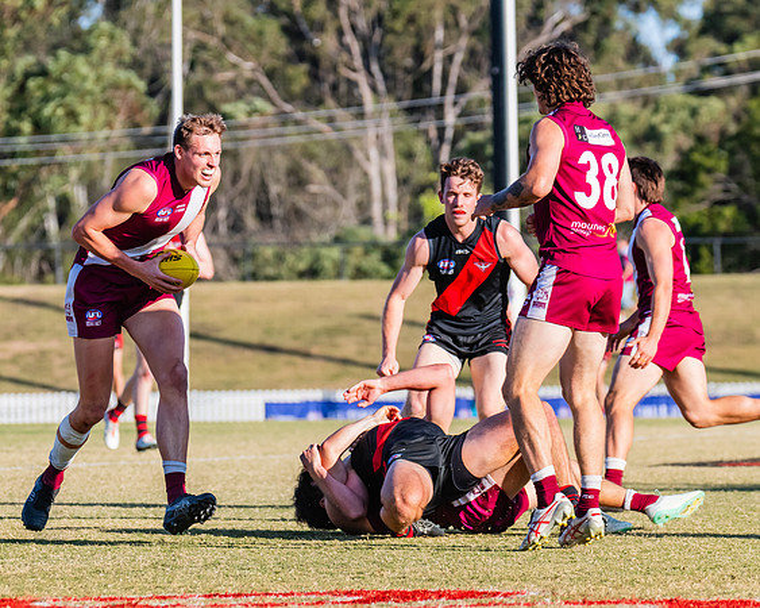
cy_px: 329
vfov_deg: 4.1
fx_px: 8506
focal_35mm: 378
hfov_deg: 5.1
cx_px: 148
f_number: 8
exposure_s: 1/1600
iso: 800
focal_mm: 250
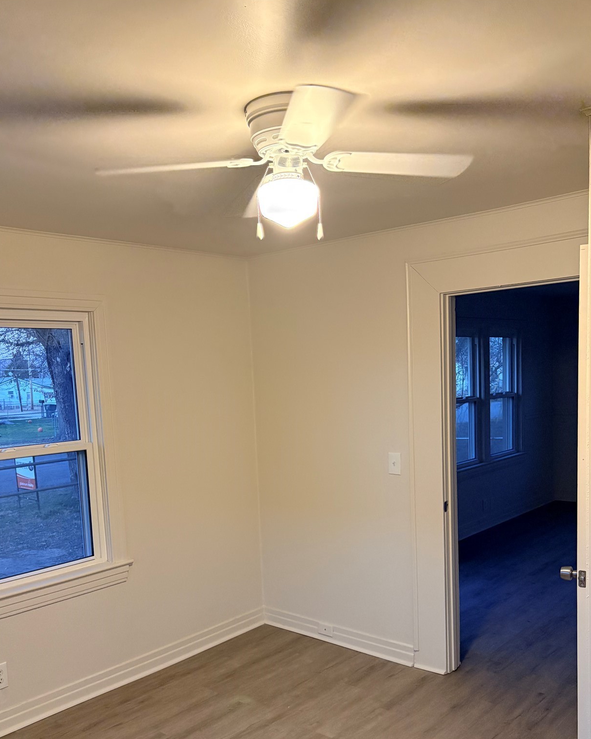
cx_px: 266
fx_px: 700
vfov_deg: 55.0
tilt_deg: -5.4
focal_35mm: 32
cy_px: 461
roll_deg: +2.8
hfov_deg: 45.7
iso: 400
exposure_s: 1/60
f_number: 1.6
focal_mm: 5.96
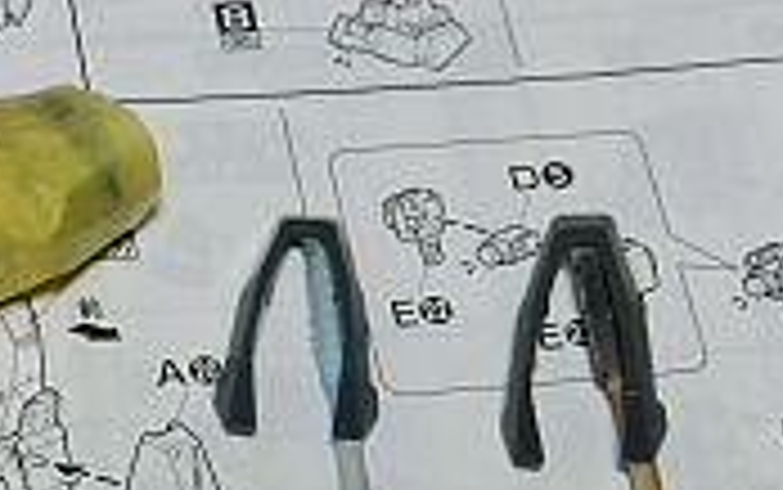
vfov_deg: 8.1
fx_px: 3459
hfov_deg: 12.6
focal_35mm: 162
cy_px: 238
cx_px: -176
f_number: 3.8
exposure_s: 1/60
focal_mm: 10.5
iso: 640
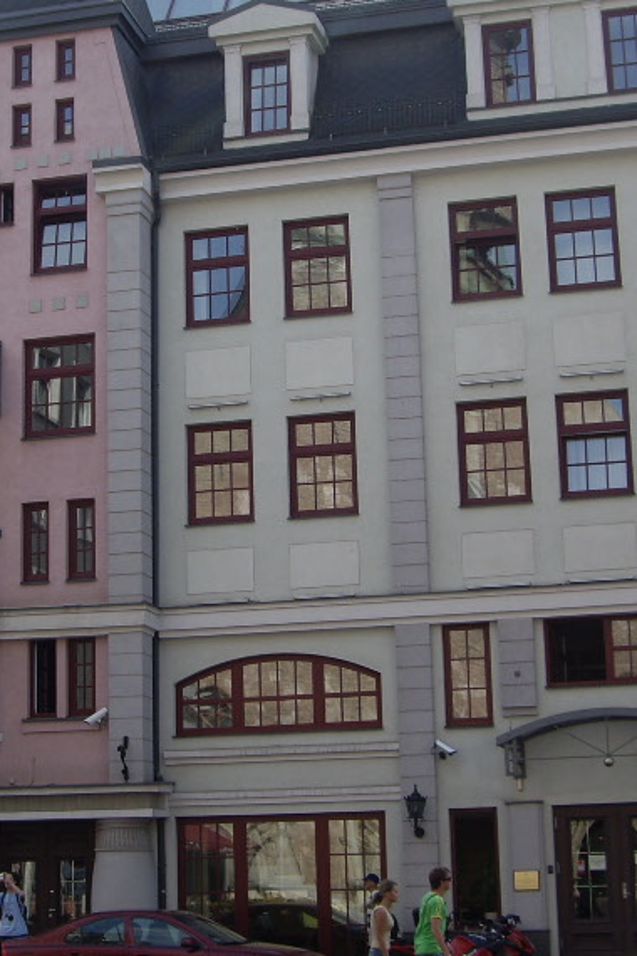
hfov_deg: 19.2
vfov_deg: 28.4
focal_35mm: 71
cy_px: 419
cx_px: 262
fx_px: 1884
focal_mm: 7.9
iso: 50
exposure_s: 1/400
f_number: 2.8
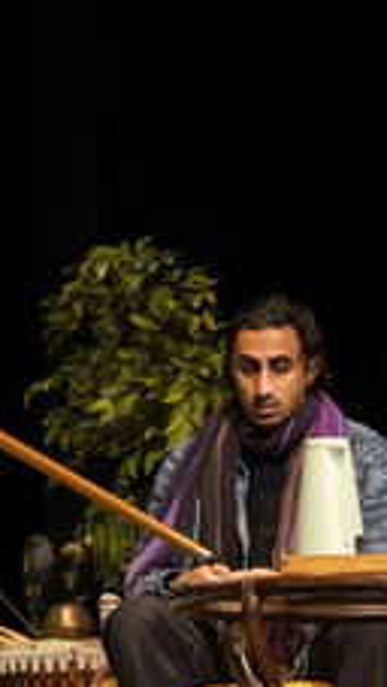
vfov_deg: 9.5
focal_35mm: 227
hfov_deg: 5.4
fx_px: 4133
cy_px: 421
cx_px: 29
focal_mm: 109
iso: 1600
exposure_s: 1/200
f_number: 5.6
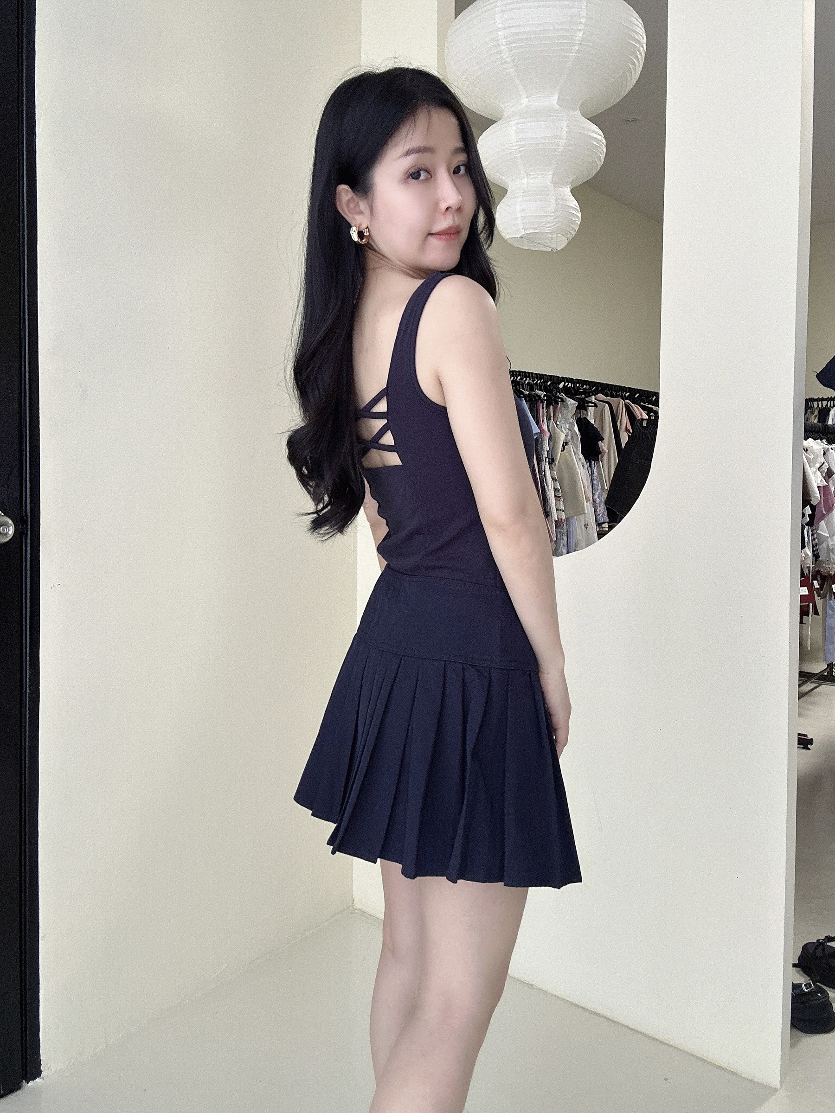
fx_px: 740
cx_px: 418
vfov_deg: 73.9
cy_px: 556
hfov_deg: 58.9
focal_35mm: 23
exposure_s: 1/60
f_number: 1.9
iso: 100
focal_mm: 2.69
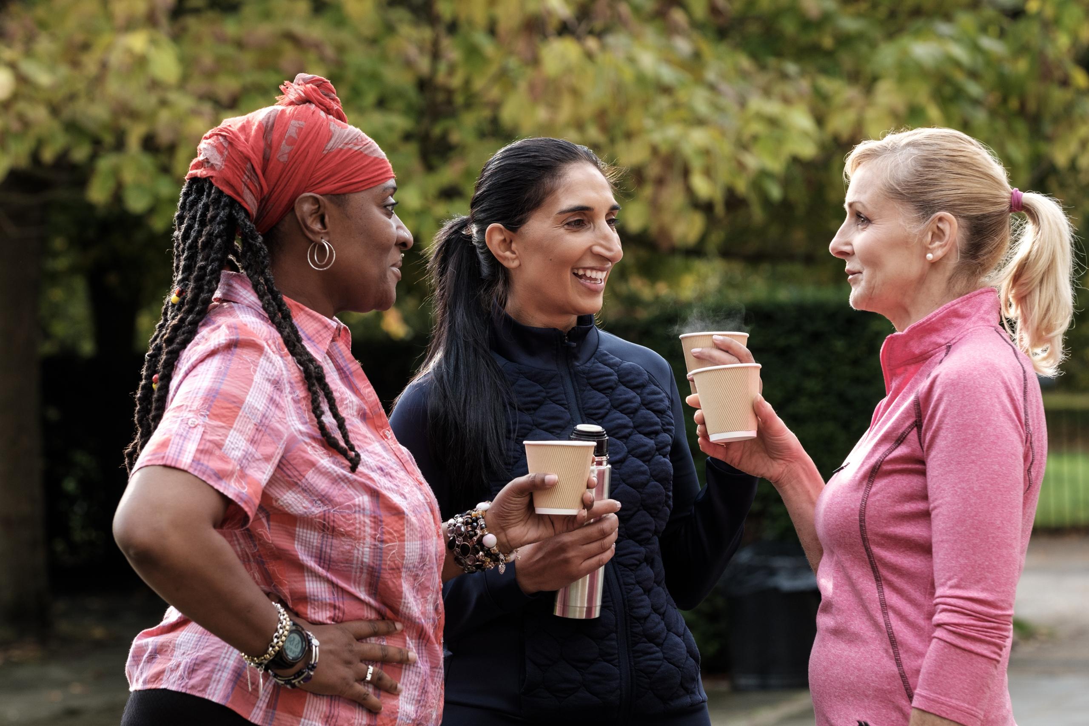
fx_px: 4084
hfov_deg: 15.2
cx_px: 544
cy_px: 363
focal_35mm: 135
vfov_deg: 10.2
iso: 400
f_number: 4
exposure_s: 1/500
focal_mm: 90
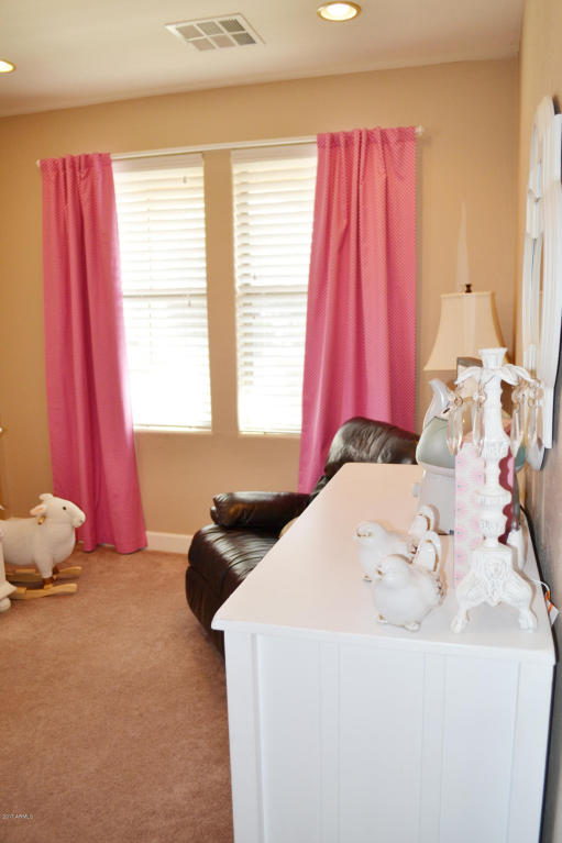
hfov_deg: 47.9
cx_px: 281
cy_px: 422
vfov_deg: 67.4
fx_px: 632
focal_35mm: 27
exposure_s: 1/60
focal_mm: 18
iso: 400
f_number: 3.5
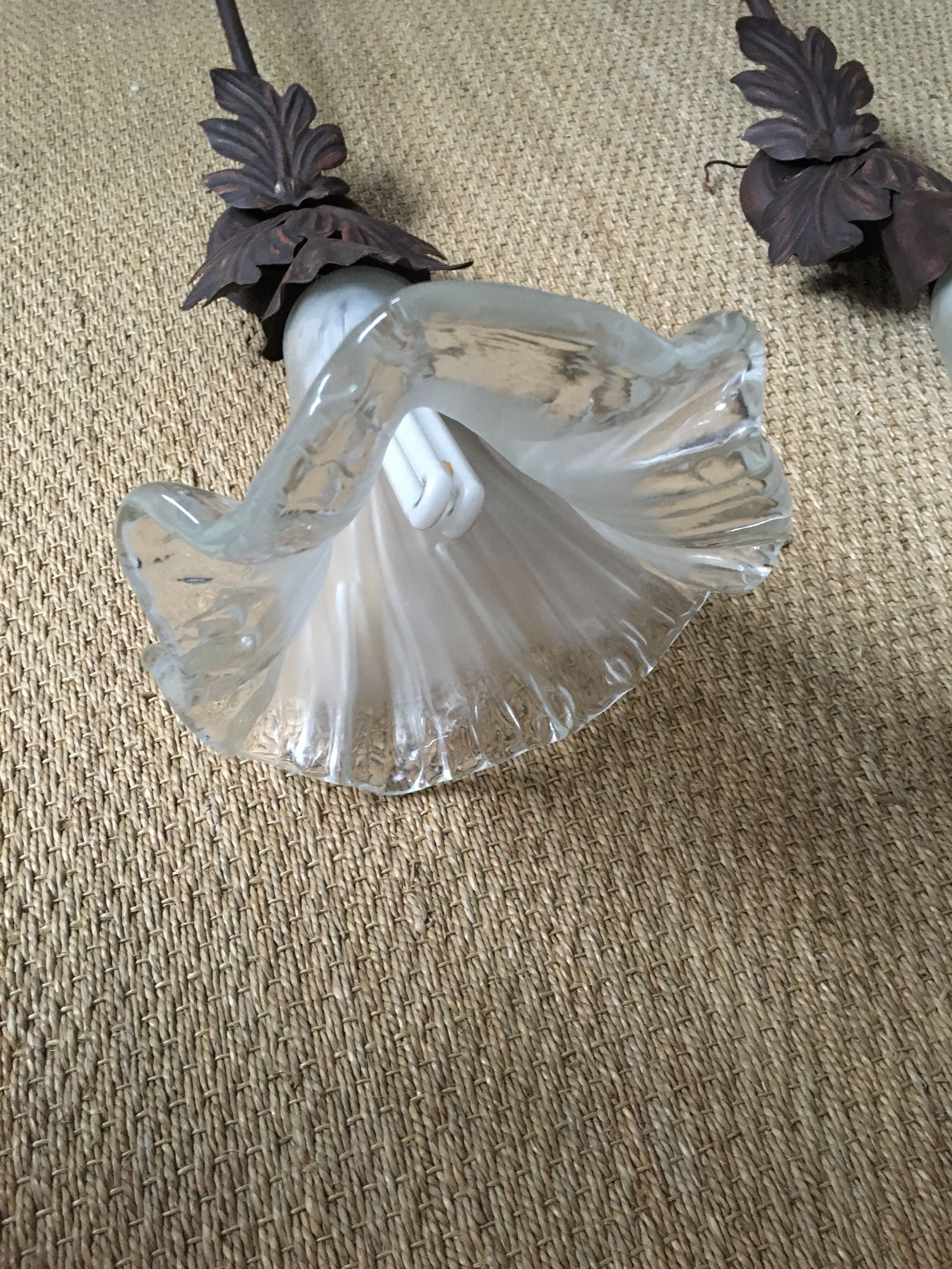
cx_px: 476
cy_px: 634
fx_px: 1063
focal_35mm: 29
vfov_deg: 61.7
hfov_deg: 48.2
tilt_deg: -50.8
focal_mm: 4.15
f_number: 2.2
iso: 400
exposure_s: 1/17
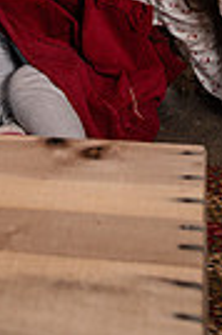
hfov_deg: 12.2
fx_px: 1029
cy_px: -168
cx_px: 12
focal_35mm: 111
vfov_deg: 16.7
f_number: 4
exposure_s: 1/250
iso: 250
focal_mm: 33
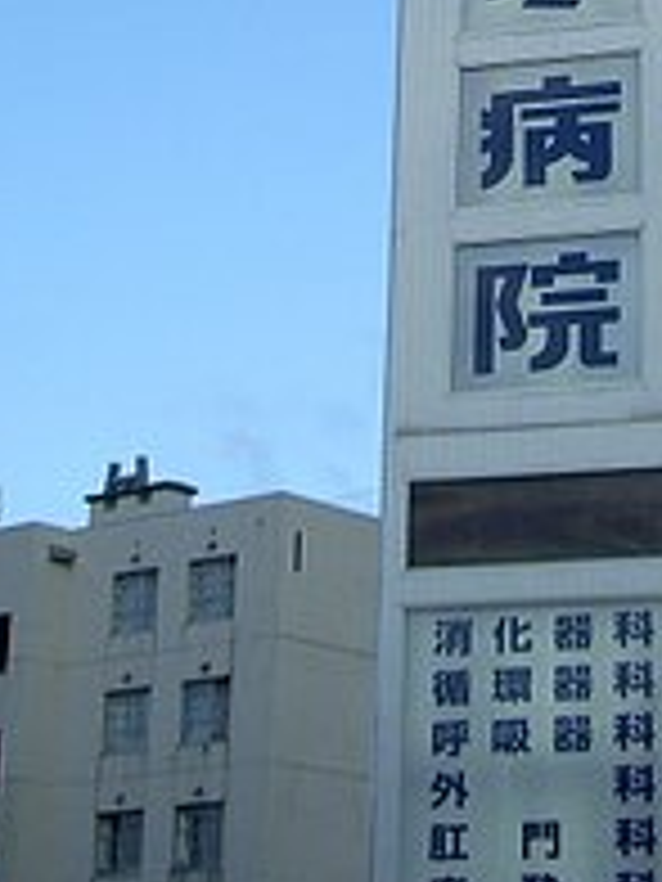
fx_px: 2728
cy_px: -148
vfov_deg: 17.6
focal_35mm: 107
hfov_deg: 13.8
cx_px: 522
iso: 80
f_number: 4.6
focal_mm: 6.8
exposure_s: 1/320
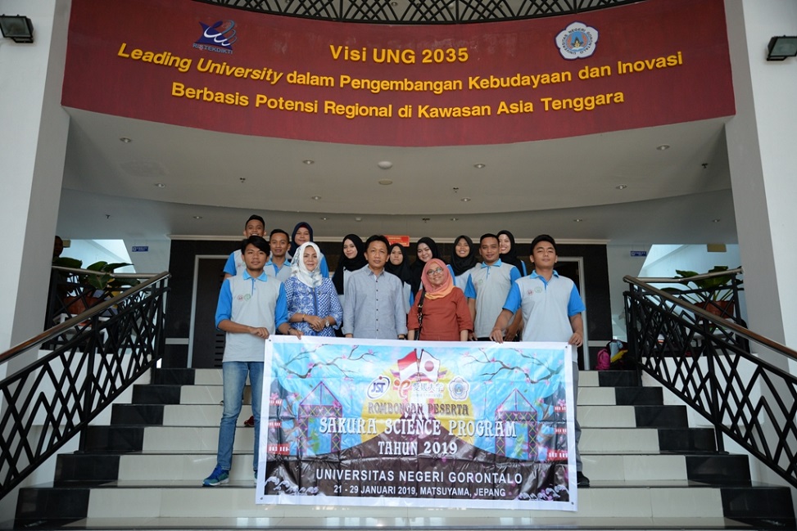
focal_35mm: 31
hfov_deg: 60.3
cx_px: 398
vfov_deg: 42.3
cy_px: 266
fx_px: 686
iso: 1000
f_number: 4
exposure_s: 1/125
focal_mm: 31
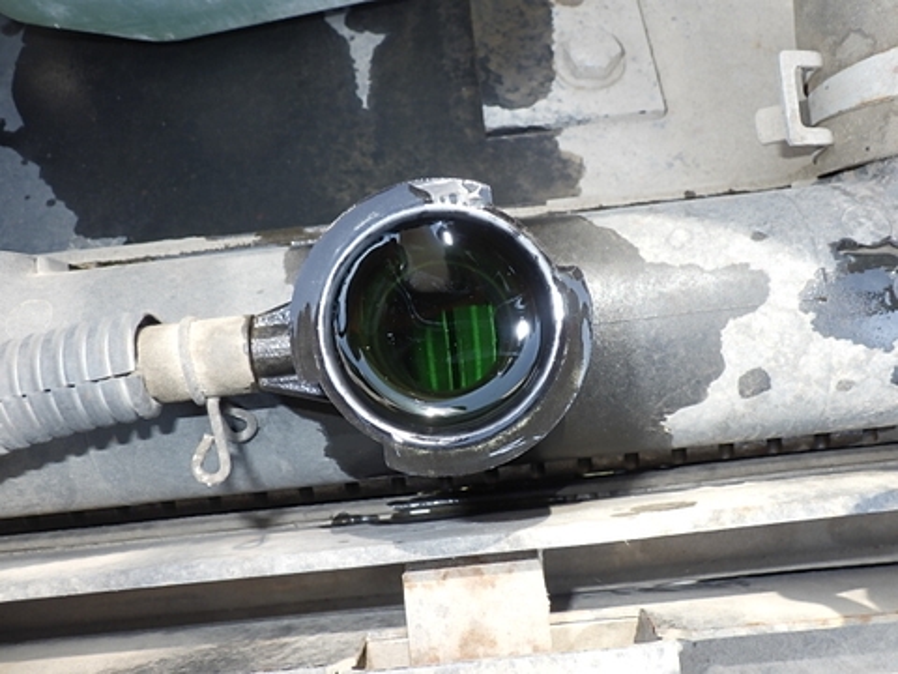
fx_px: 882
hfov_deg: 54.0
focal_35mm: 34
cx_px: 449
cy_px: 337
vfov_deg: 41.8
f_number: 4.6
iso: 125
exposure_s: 1/50
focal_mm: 6.1
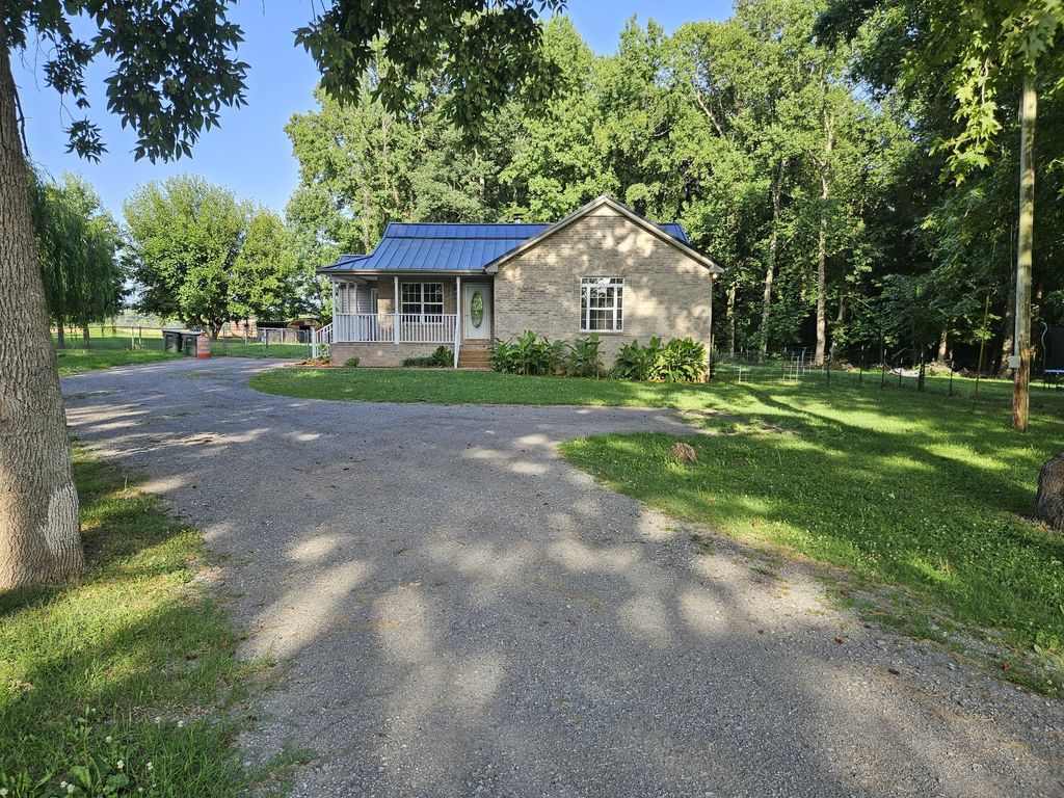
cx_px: 532
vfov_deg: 58.9
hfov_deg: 73.9
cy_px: 399
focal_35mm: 23
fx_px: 707
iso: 25
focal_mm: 5.4
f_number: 1.8
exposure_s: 1/276
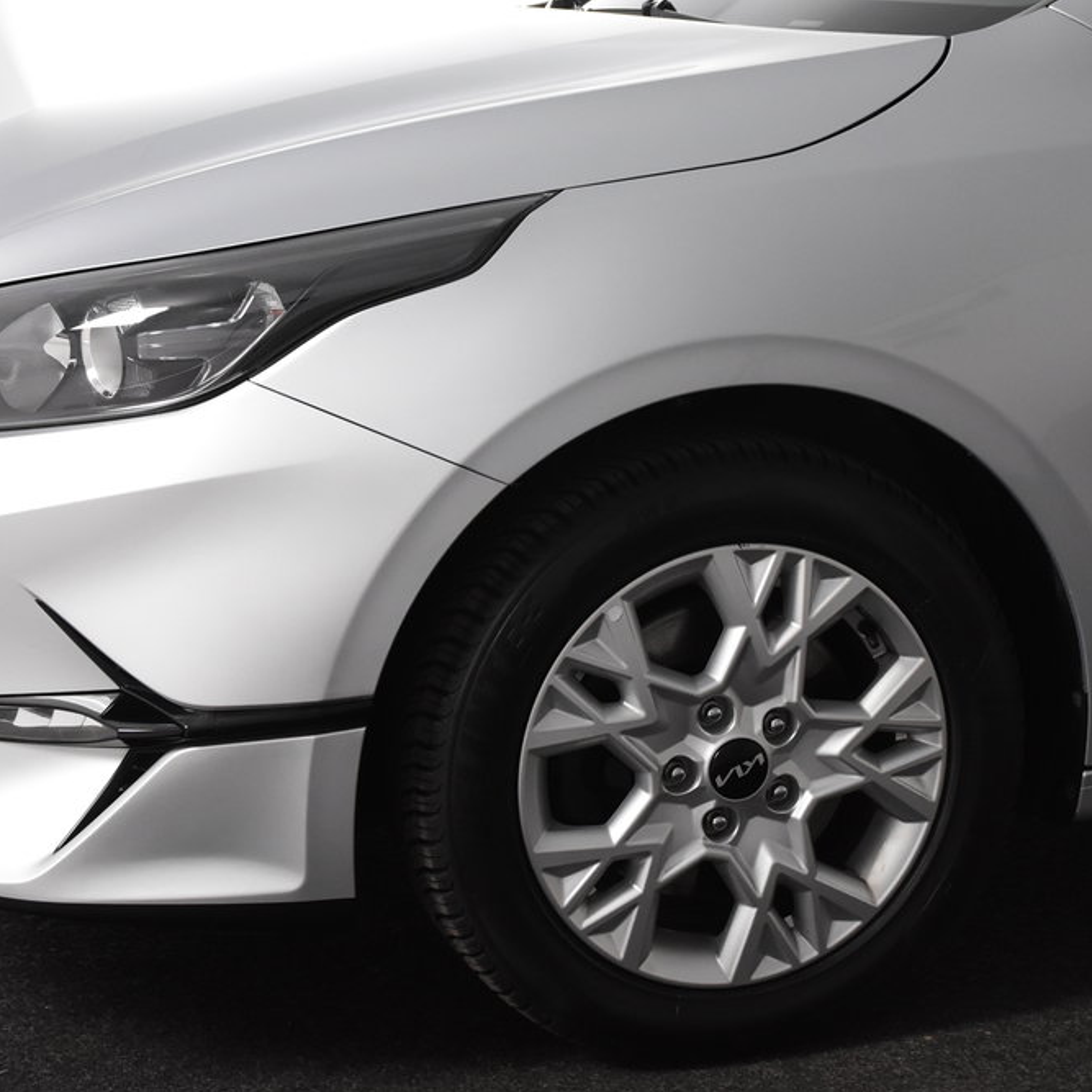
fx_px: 2706
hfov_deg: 22.8
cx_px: 598
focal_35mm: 76
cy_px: 463
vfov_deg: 22.8
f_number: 5
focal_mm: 31
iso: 1600
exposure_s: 1/100
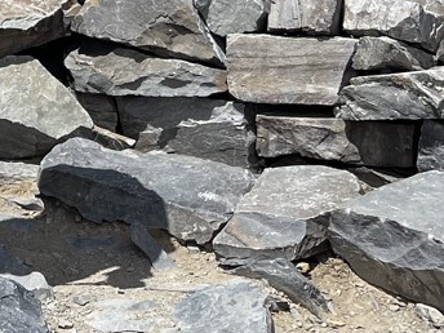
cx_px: -72
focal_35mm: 121
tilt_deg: +0.1
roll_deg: -0.6
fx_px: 1552
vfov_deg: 11.4
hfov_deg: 15.7
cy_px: -252
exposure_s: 1/5376
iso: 32
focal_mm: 5.1
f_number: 1.6
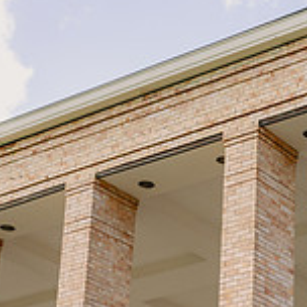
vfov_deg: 15.5
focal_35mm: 110
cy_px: 314
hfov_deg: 15.2
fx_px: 1104
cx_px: 376
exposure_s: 1/2000
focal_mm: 34
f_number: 2.8
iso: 200
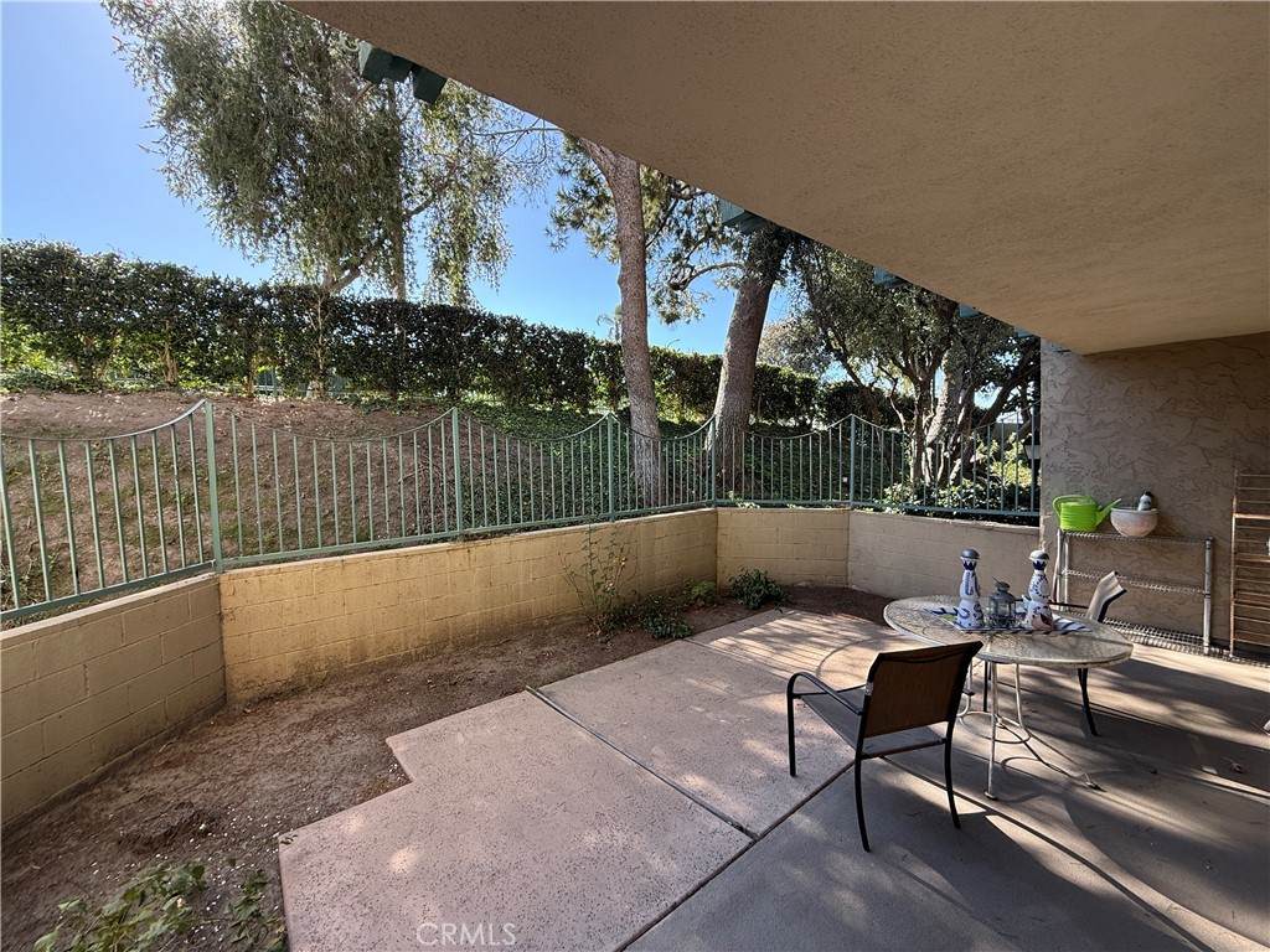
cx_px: 635
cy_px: 476
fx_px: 514
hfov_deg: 102.1
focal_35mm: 14
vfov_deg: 85.7
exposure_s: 1/225
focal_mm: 2.22
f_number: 2.2
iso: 64
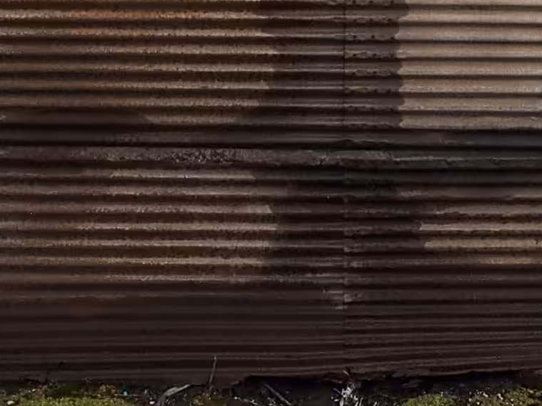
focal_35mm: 145
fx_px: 2270
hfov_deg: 13.5
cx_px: 433
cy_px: -150
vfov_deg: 10.0
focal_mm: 12
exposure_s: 1/80
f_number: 8
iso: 200
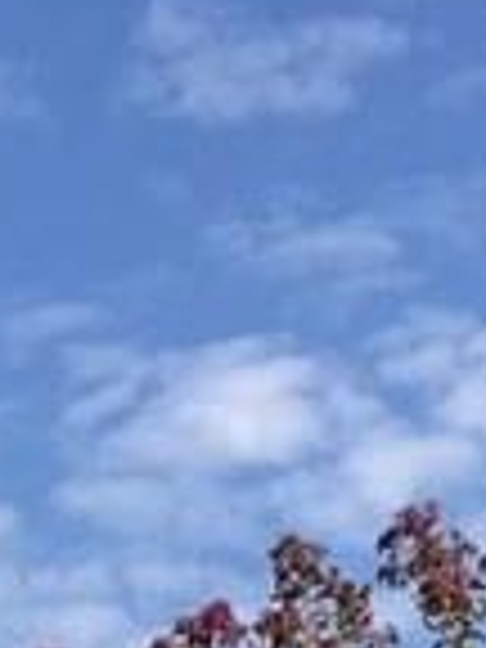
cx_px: -706
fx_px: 3856
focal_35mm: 206
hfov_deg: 6.8
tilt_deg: +4.4
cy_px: 1521
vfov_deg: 8.8
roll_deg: +0.4
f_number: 2.2
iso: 32
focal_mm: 4.15
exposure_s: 1/1799
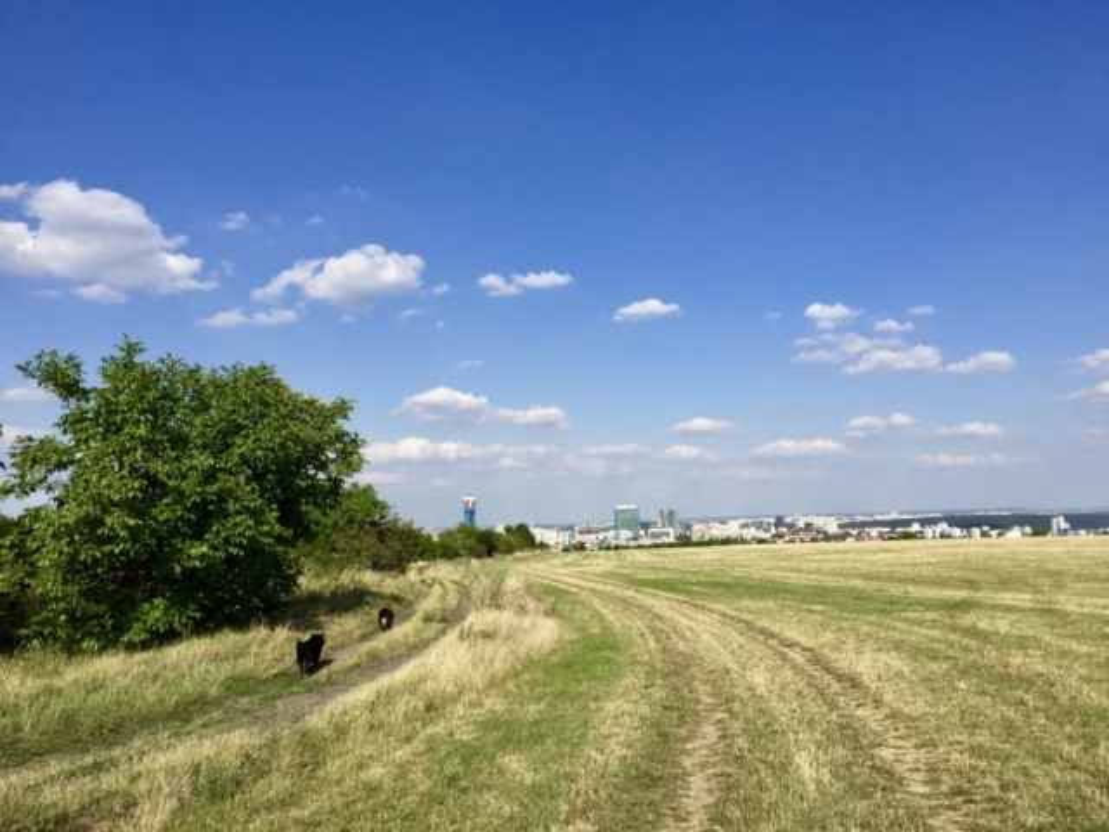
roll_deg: +0.4
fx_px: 929
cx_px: 554
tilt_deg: +7.1
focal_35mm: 29
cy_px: 416
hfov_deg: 61.7
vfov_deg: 48.2
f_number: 2.2
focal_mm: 4.15
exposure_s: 1/2326
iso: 32
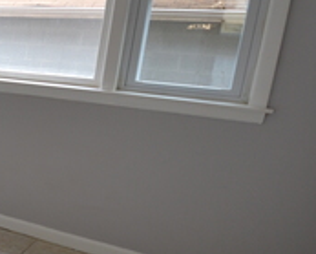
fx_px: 487
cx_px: -261
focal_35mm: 52
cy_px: 125
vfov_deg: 29.2
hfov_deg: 21.6
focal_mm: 10
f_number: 5.6
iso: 250
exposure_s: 1/60
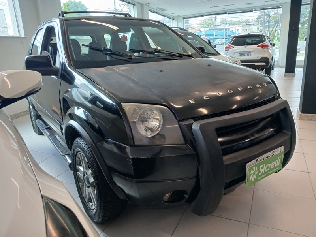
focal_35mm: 26
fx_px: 237
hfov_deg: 67.3
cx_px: 158
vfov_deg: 53.1
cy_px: 118
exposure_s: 1/60
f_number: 1.8
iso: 100
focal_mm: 3.98
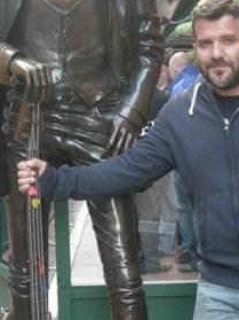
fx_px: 1013
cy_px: 195
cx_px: 102
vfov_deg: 17.9
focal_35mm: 110
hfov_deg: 13.4
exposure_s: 1/51.4
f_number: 3.1
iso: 400
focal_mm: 10.1
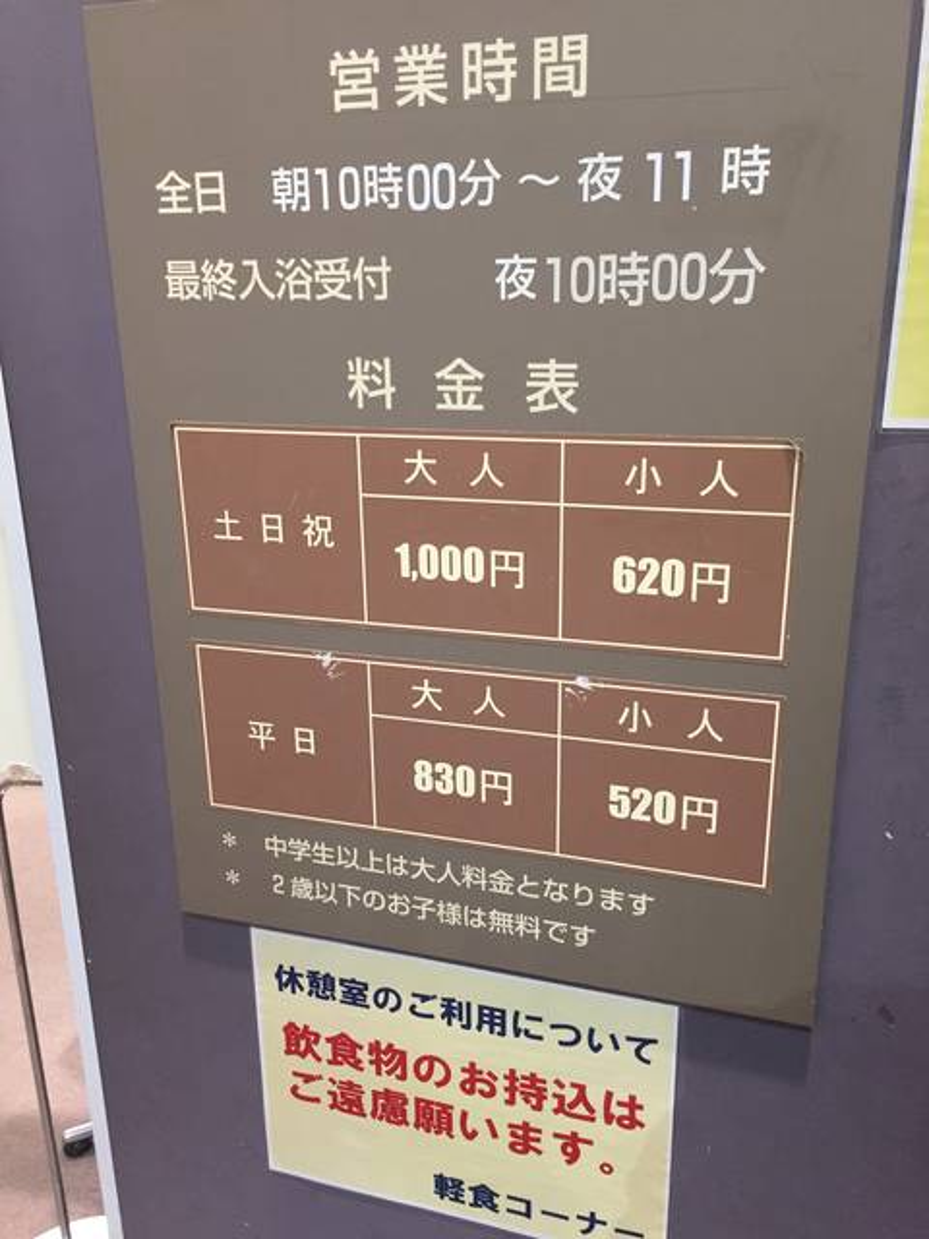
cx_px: 464
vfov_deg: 61.7
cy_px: 620
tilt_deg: -17.6
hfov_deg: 48.2
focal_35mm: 29
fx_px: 1038
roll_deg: +1.0
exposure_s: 1/30
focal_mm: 4.15
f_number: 2.2
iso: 125
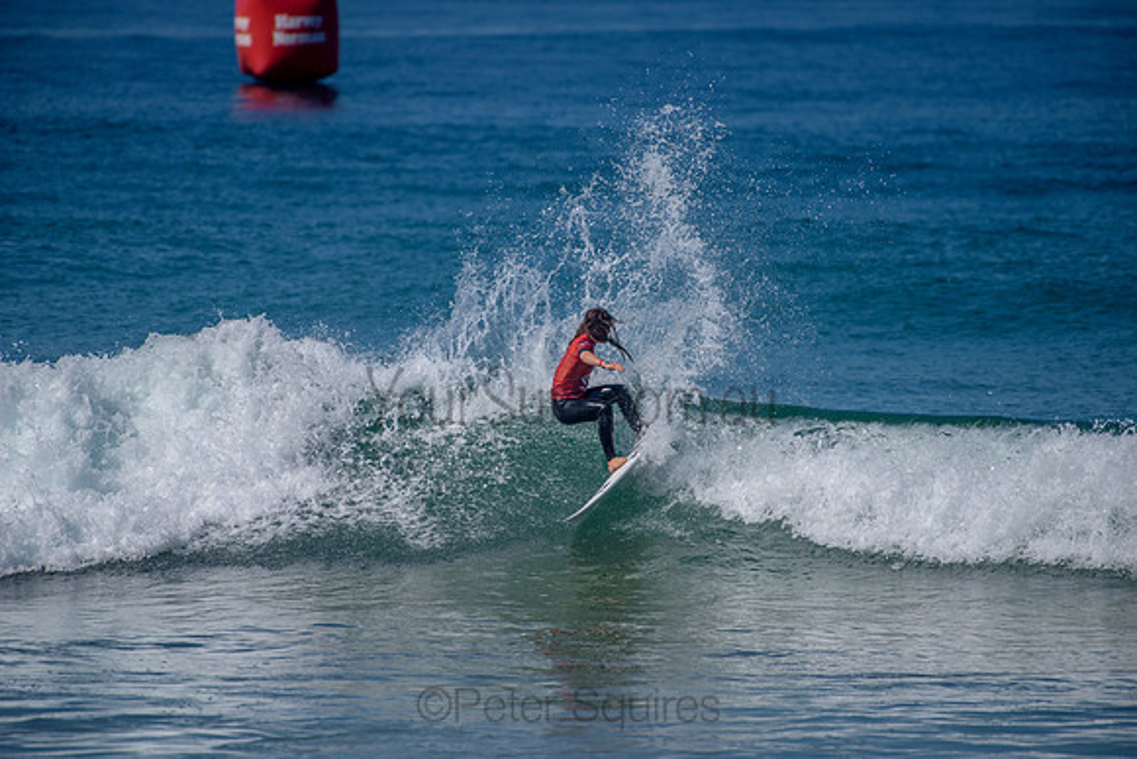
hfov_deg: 4.1
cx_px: 568
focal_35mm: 500
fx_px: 15795
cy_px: 380
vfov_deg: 2.8
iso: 100
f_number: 5.6
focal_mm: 500
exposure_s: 1/2000
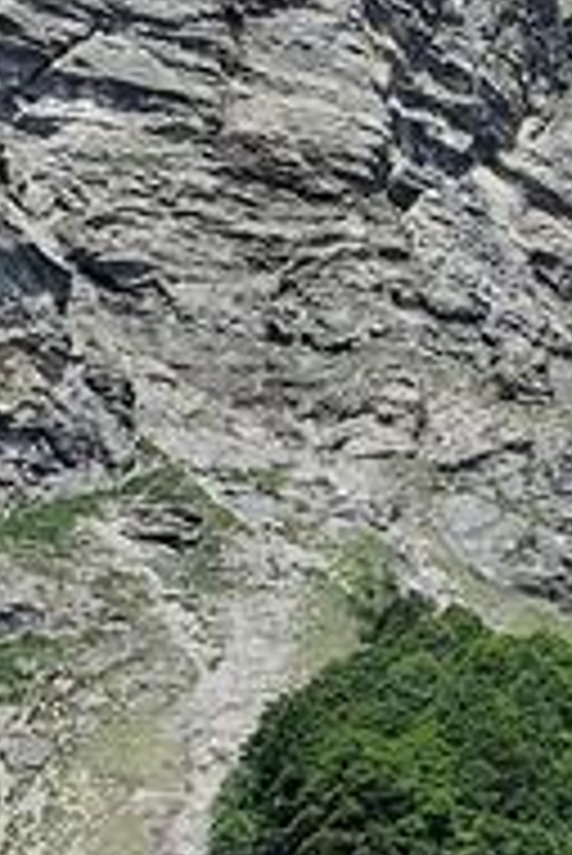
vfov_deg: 6.7
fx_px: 7255
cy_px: 220
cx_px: 797
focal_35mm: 305
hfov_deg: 4.5
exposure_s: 1/775
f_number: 1.65
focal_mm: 6.19
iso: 50
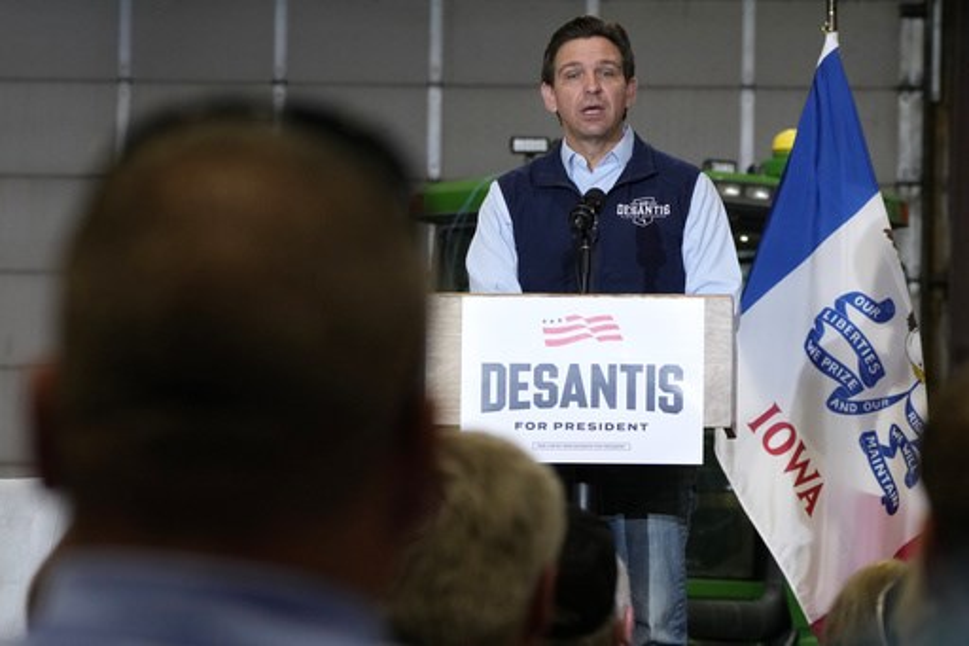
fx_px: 4789
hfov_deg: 11.6
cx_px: 484
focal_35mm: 178
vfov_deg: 7.7
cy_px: 323
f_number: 5.6
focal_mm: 119
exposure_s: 1/250
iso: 2500
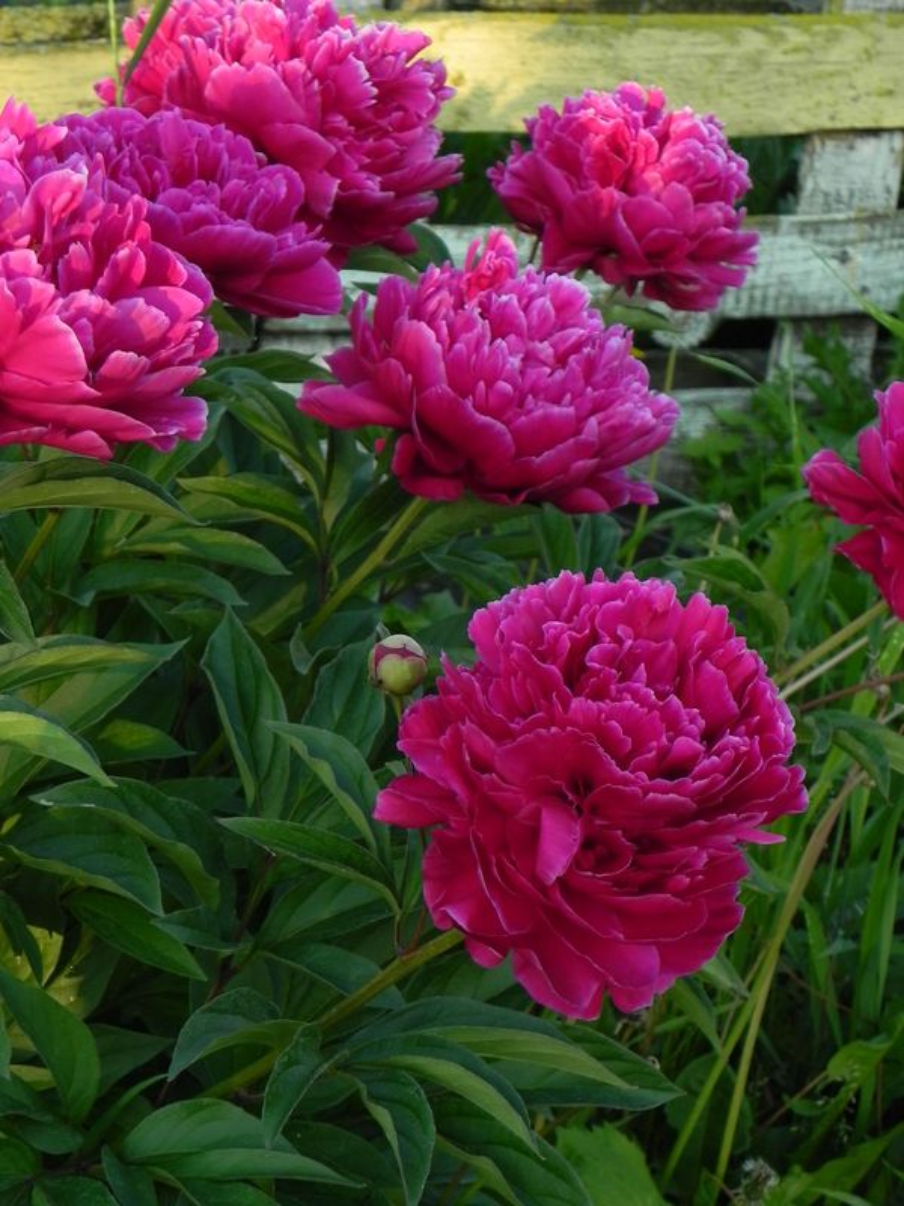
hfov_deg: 17.4
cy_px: 603
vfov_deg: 23.0
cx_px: 452
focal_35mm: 85
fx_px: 2960
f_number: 4.5
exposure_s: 1/200
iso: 160
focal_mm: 15.1
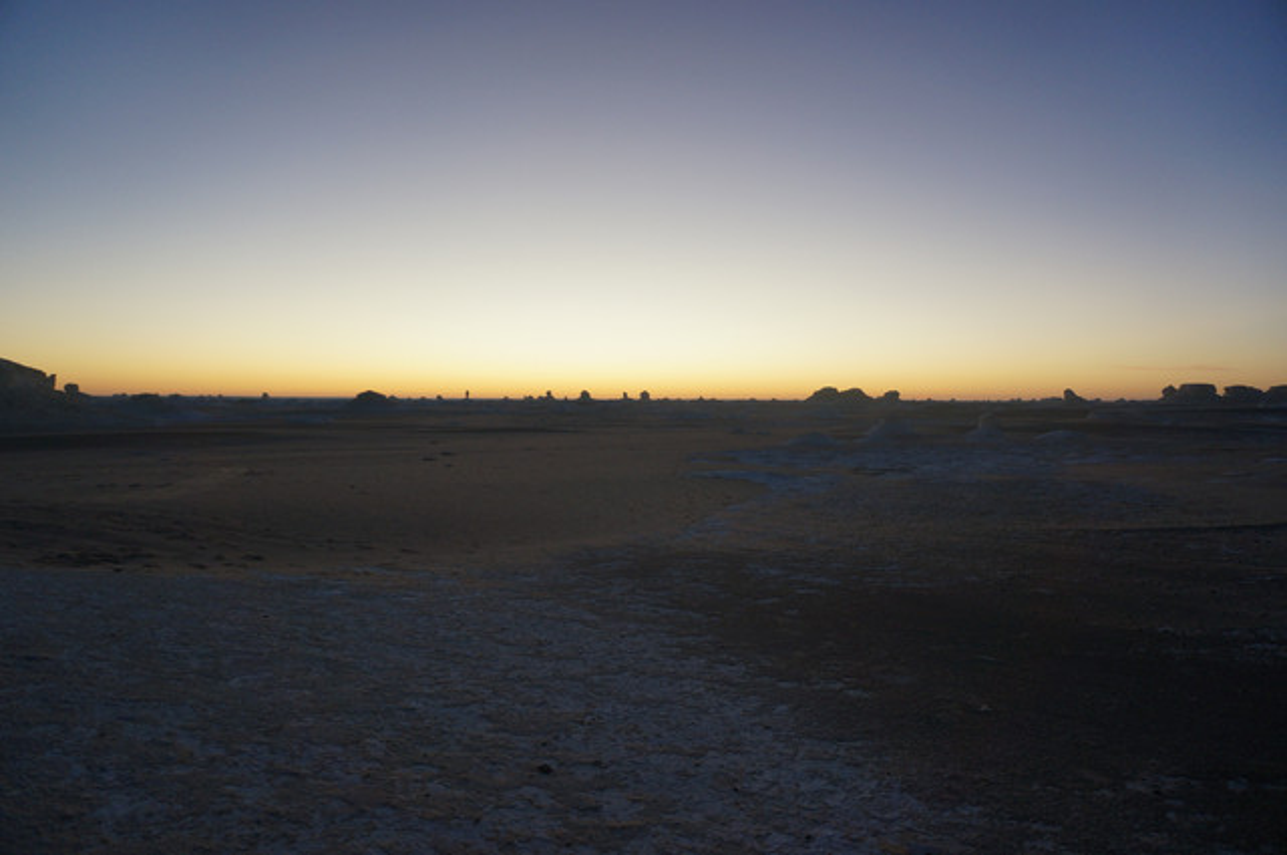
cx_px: 644
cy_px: 428
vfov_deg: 53.0
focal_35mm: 24
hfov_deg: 73.8
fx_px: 857
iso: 320
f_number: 4
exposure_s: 1/60
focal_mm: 16
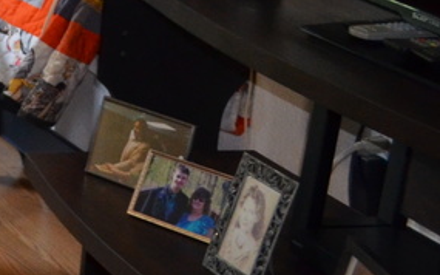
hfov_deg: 10.5
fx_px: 1882
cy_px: -243
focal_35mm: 157
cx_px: -771
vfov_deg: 8.0
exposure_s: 1/60
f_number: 3.5
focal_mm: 18
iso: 720
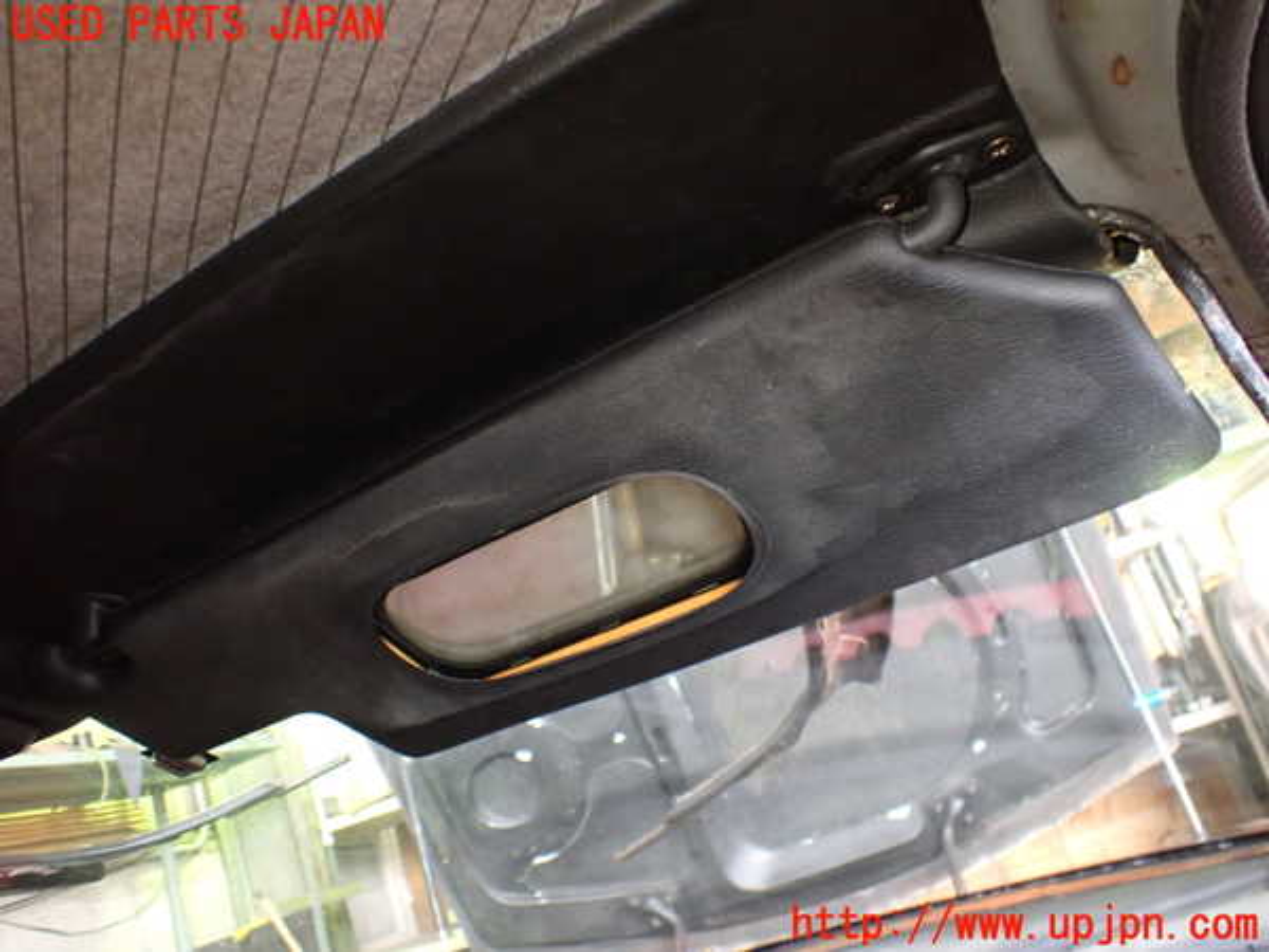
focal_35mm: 30
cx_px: 634
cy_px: 476
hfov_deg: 60.0
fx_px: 1100
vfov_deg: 46.8
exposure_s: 1/30
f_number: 2.3
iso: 800
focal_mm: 5.4
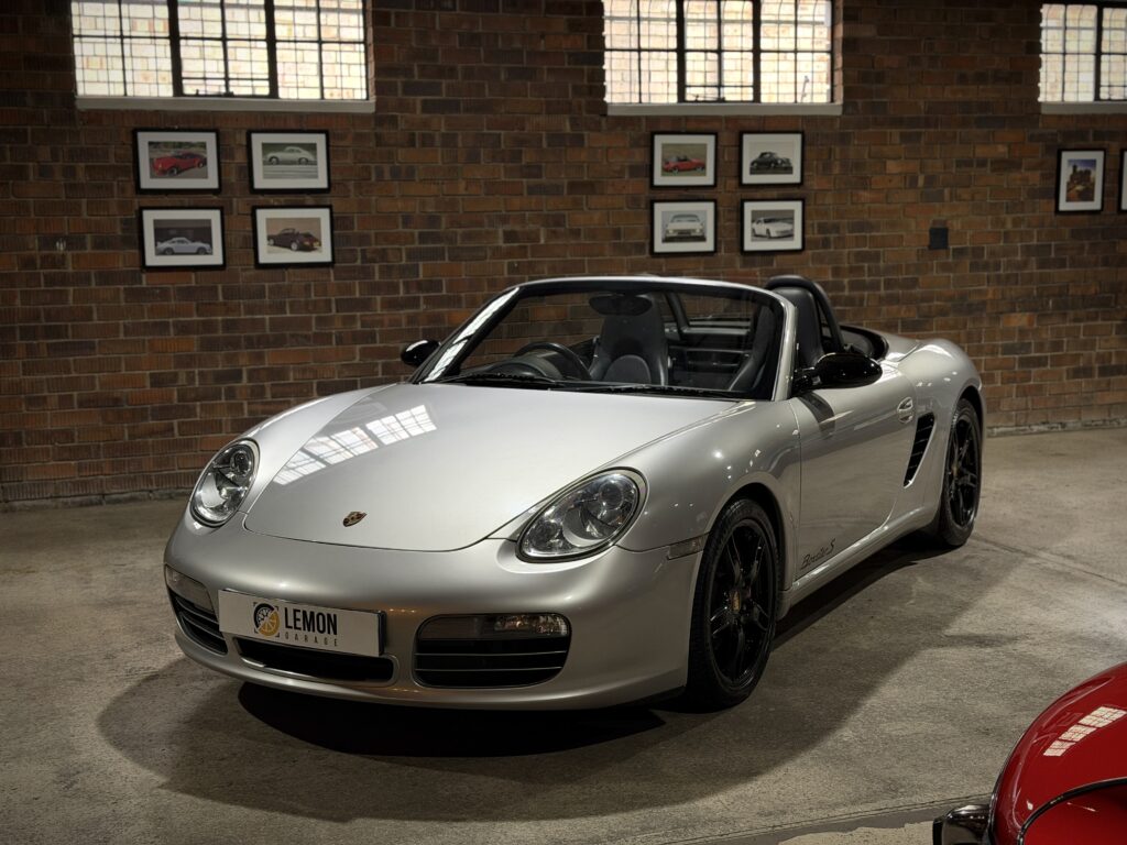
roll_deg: +0.7
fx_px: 1563
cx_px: 564
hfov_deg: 39.7
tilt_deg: -8.8
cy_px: 422
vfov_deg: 30.3
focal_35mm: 48
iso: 64
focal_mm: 6.76
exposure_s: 1/50
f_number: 1.78
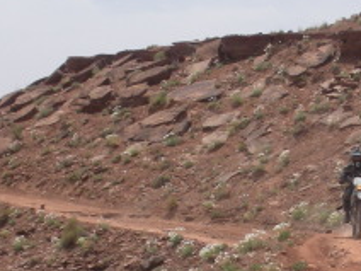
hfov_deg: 9.9
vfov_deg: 7.6
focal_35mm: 196
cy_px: 199
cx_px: 456
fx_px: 2044
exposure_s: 1/744
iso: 64
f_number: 4.4
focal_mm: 9.1
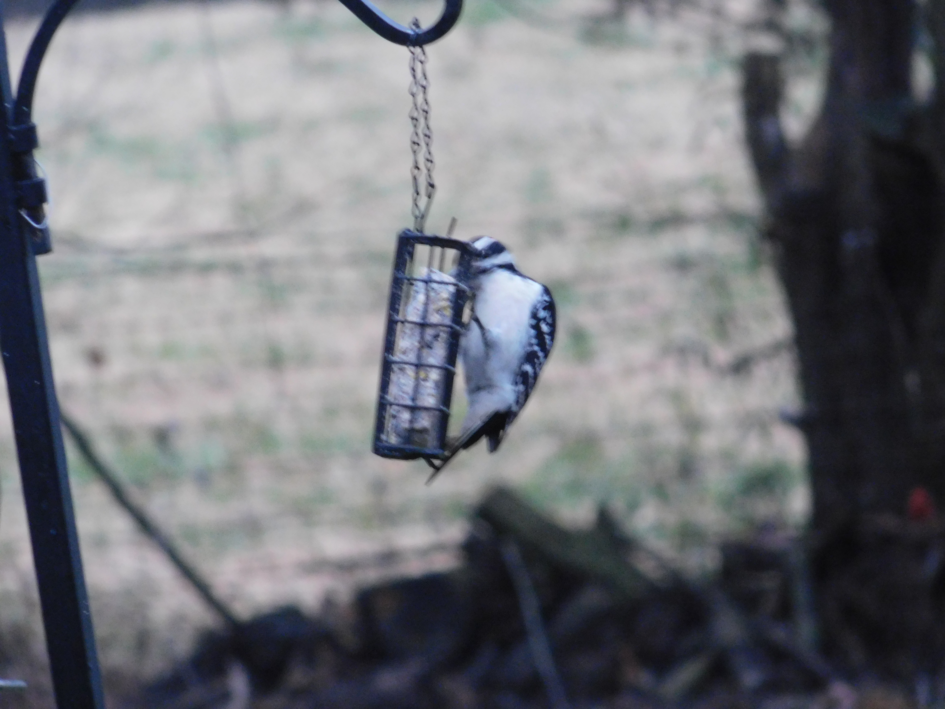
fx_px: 20420
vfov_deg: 2.0
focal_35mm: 748
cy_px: 354
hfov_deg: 2.7
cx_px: 472
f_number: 6.4
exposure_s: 1/50
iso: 800
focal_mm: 132.8
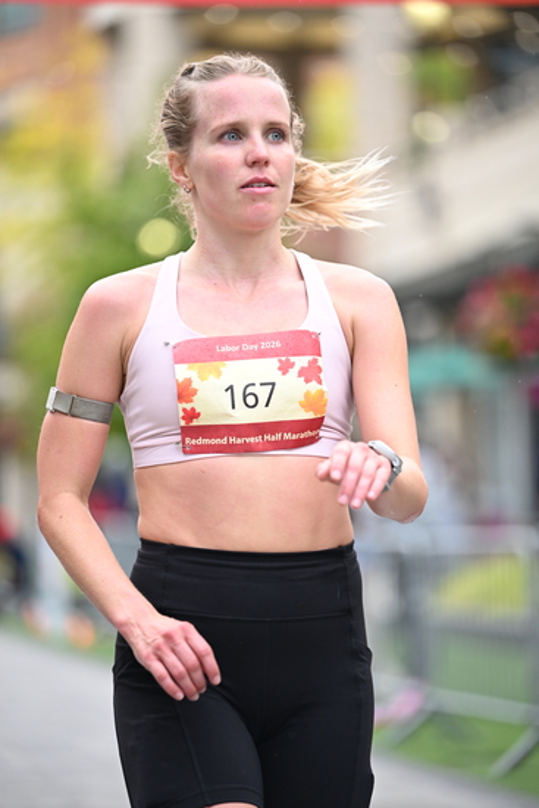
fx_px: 3479
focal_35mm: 155
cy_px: 404
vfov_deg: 13.2
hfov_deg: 8.9
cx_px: 270
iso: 1250
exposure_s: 1/1600
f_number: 2.8
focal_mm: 155
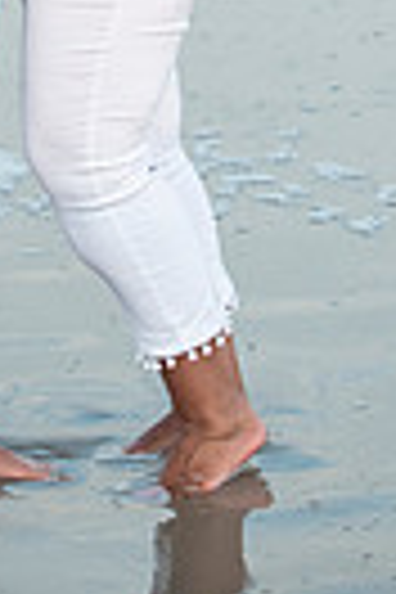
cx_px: -32
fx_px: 4834
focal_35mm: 293
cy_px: -342
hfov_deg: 4.7
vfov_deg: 6.9
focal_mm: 86
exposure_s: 1/1250
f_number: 3.5
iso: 800
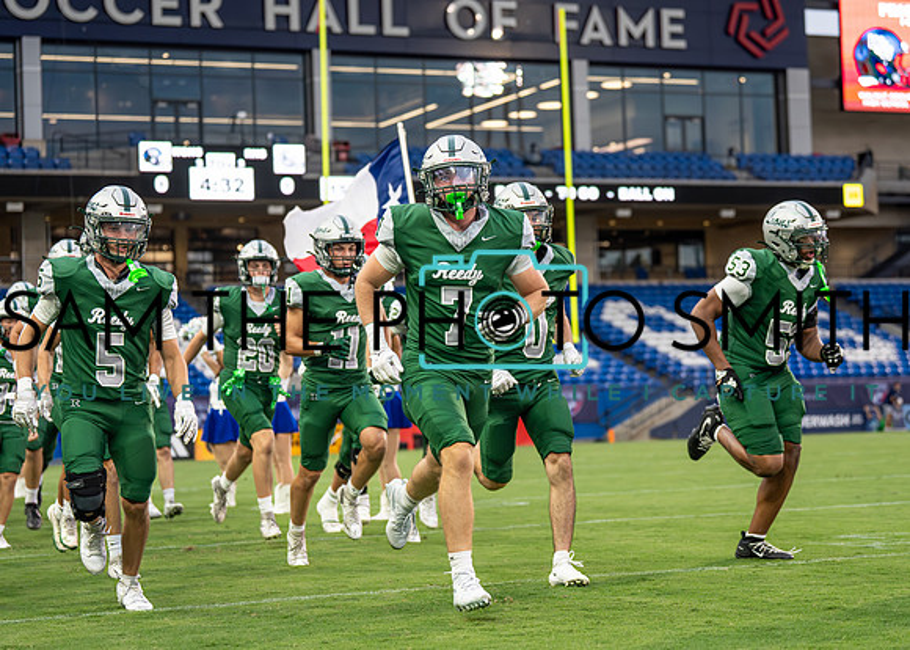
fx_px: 2150
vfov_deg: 17.2
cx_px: 493
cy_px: 322
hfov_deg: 23.9
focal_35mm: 83
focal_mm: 70
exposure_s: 1/1250
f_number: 2.8
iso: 1250
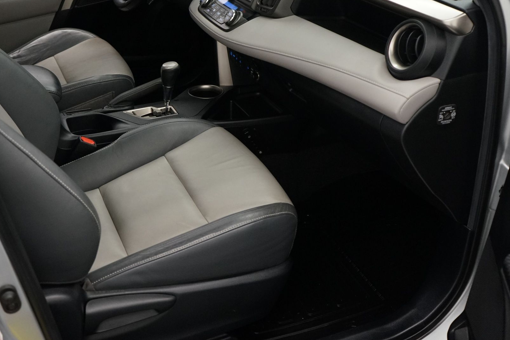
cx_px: 204
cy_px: 99
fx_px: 637
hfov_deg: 43.4
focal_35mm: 45
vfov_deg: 29.5
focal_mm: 29
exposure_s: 1/160
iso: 2000
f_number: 3.5
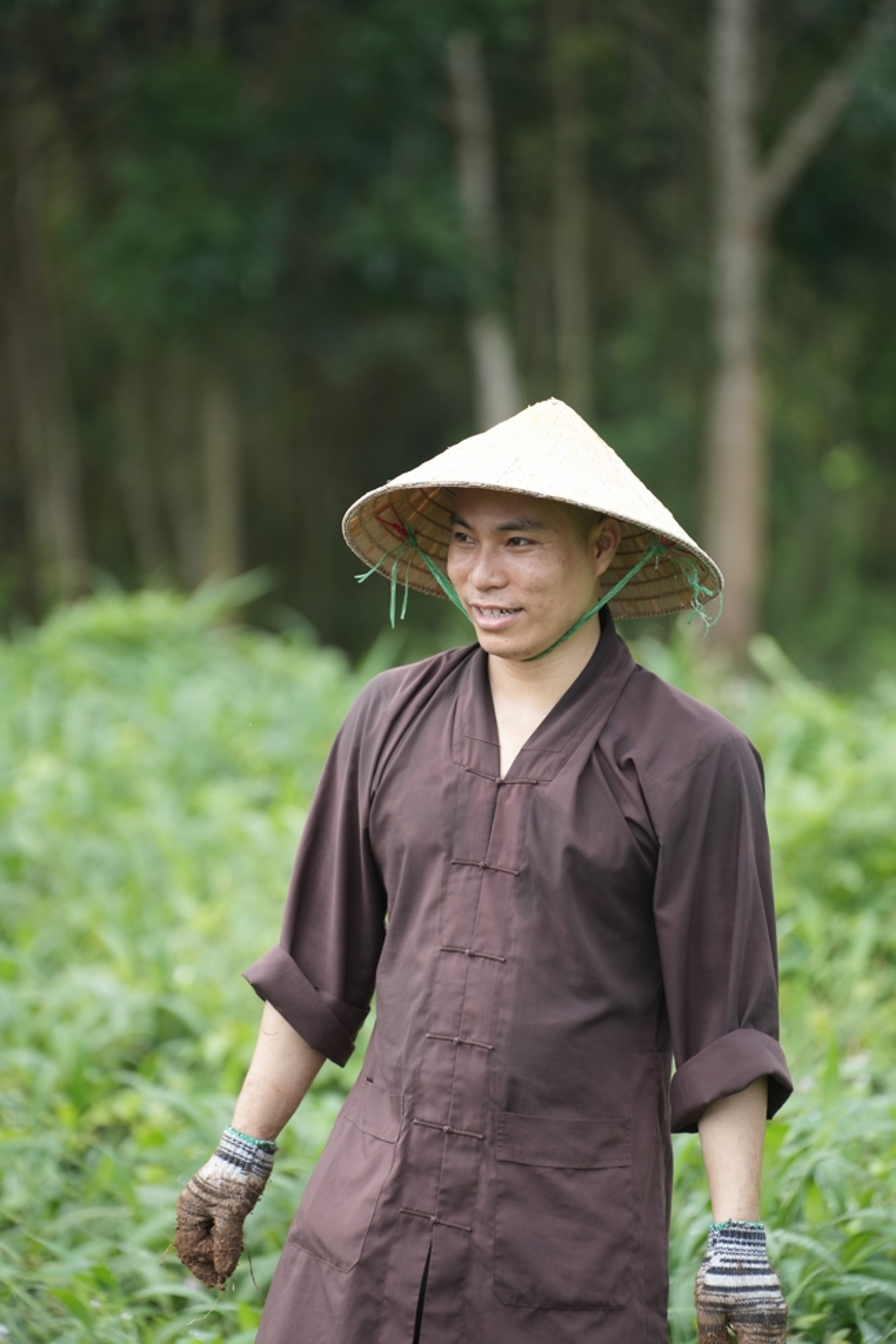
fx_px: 5600
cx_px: 448
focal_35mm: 150
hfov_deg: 9.1
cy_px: 672
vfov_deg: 13.7
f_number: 3.2
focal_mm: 150
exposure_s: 1/1000
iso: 400
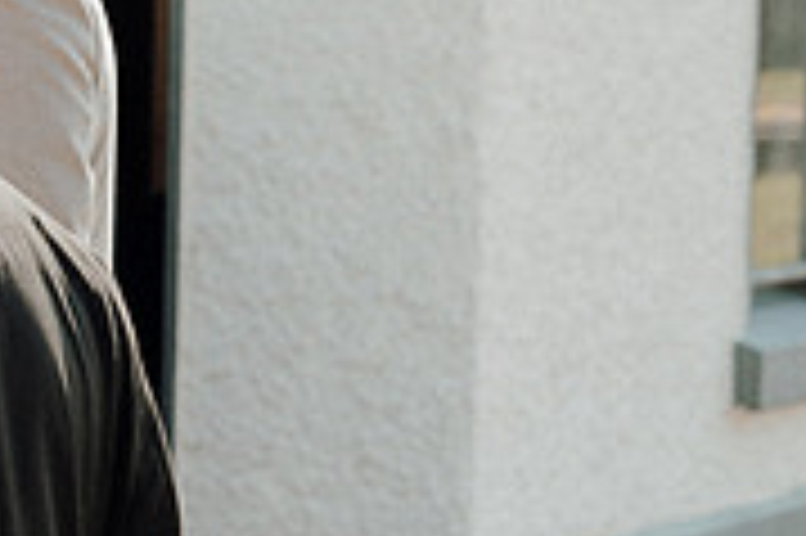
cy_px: 313
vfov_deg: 5.0
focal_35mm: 276
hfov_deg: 7.3
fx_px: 6174
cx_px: -455
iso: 125
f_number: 3.5
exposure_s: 1/200
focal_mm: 57
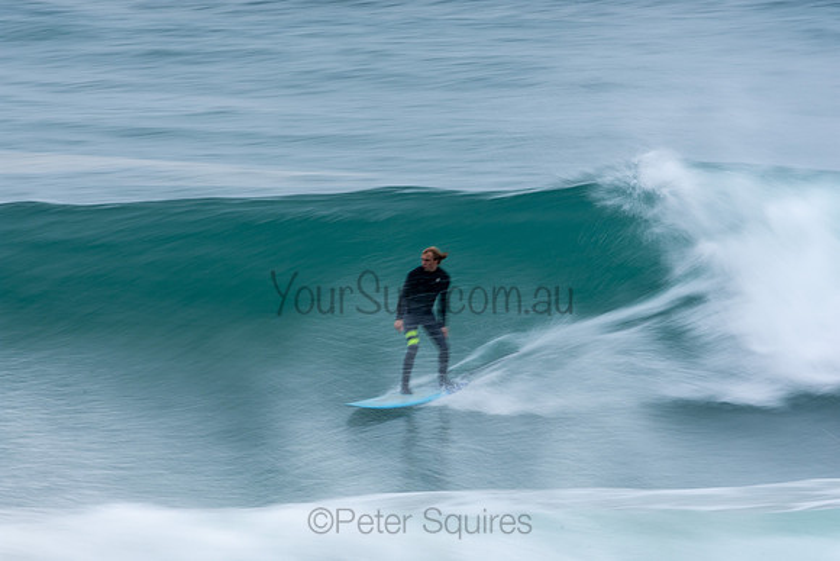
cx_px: 420
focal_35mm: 750
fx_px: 17503
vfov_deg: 1.8
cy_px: 280
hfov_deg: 2.7
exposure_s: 1/20
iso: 100
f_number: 22
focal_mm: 500
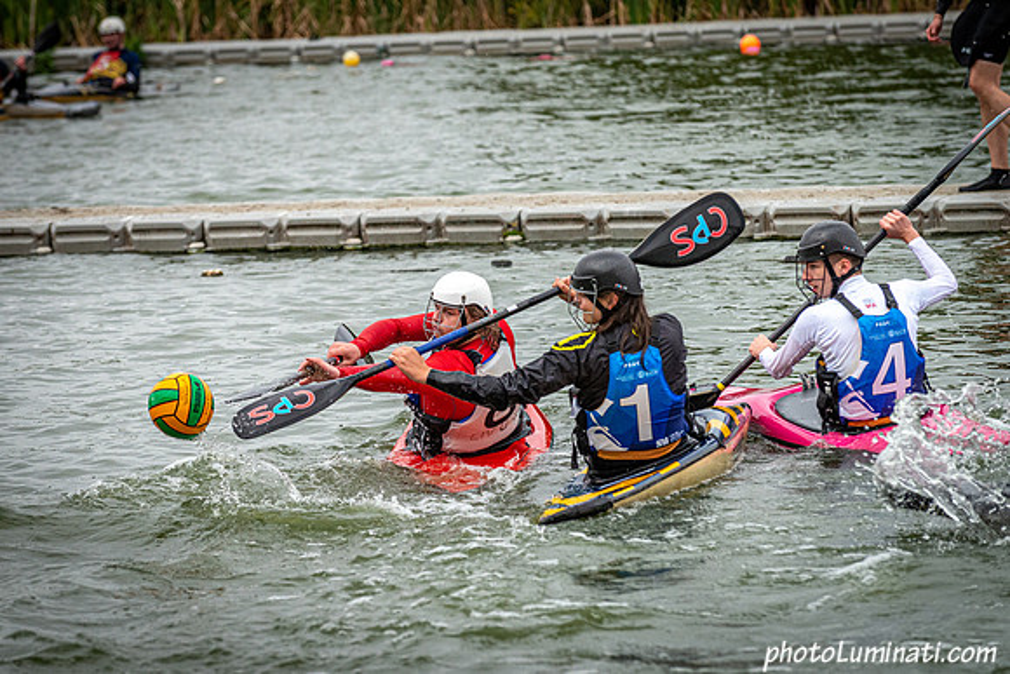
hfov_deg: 8.2
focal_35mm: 252
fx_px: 7072
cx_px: 442
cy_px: 337
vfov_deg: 5.5
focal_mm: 200
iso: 2500
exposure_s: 1/3200
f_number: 5
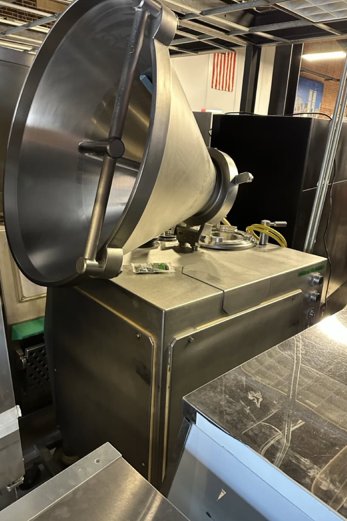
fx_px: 376
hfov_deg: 49.5
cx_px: 180
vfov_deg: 69.4
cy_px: 254
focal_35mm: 26
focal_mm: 6.9
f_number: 1.8
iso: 500
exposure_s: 1/60
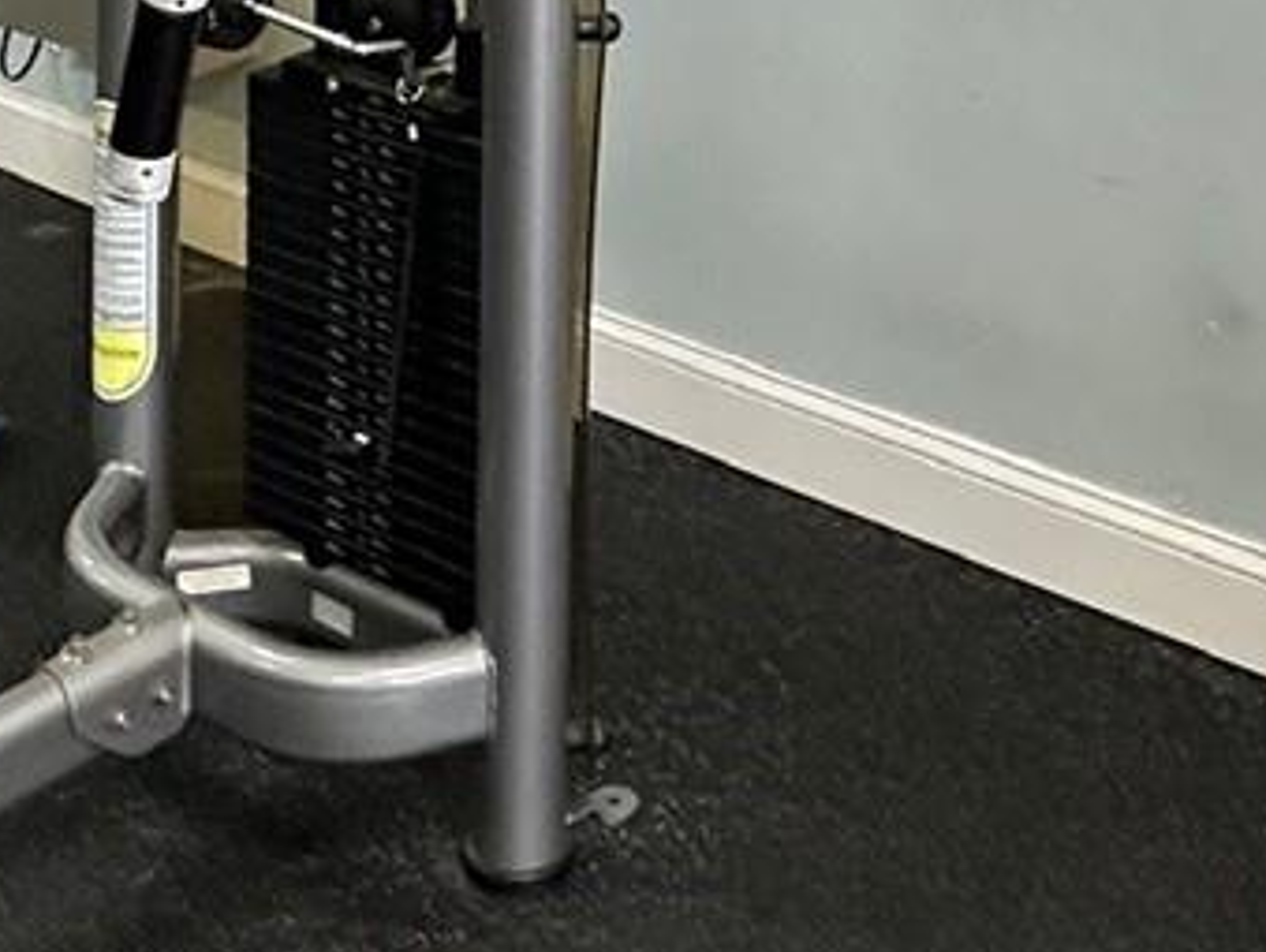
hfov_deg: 29.3
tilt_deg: -4.4
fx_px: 2416
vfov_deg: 18.7
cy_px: -605
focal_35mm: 66
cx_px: 721
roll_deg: +0.1
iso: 250
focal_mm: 2.22
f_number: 2.2
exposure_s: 1/120
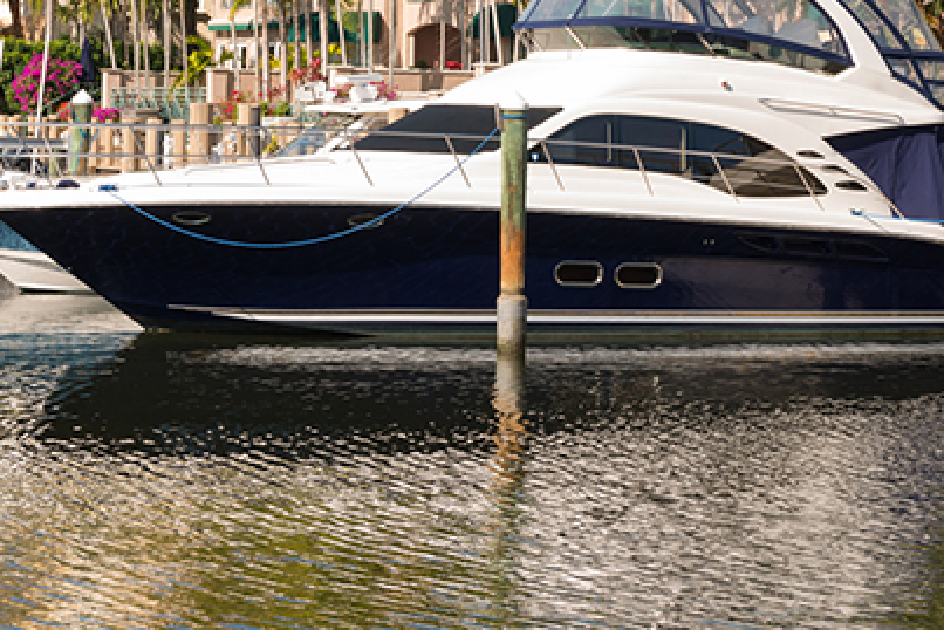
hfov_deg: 14.7
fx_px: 3646
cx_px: 213
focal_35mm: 139
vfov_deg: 9.8
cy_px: 35
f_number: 11
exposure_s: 1/250
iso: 400
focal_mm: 70
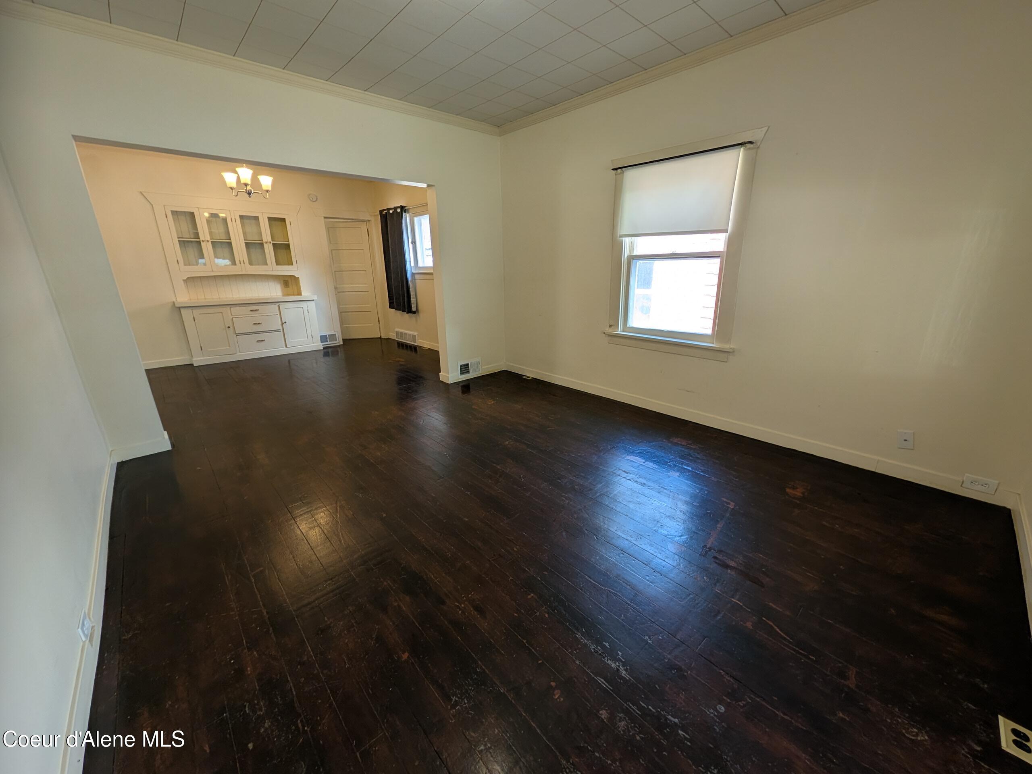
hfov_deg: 110.5
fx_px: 358
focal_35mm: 12
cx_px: 516
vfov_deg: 94.5
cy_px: 387
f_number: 1.7
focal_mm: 2.02
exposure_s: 1/77.7
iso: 70
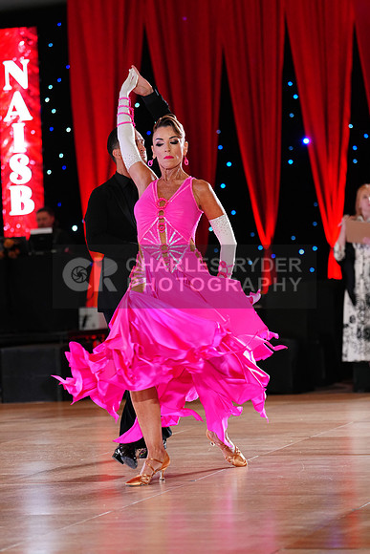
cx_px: 185
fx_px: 1571
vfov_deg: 20.0
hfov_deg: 13.4
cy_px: 277
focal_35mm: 102
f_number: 2.8
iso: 2500
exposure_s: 1/400
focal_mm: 102
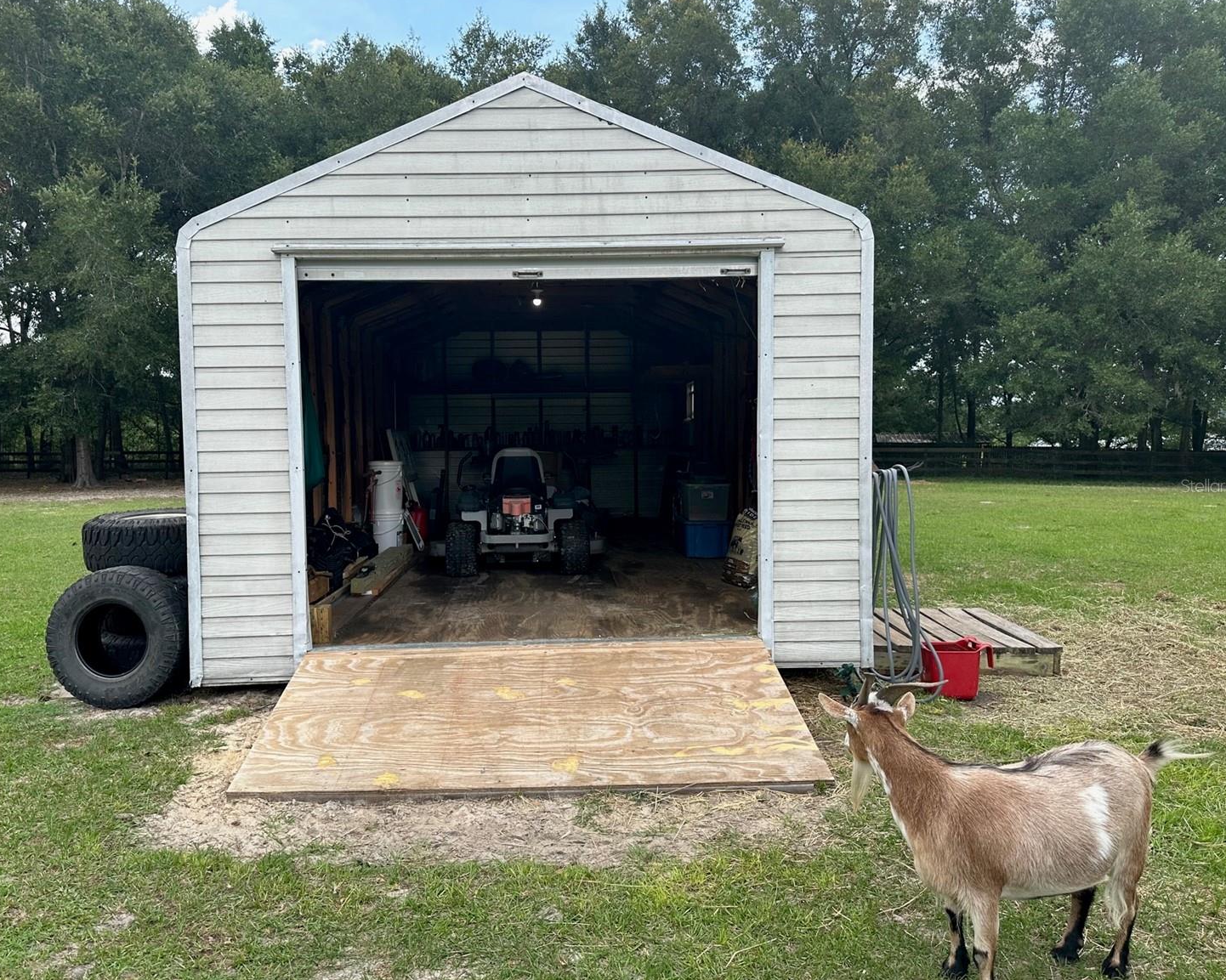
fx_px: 943
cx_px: 581
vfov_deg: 54.9
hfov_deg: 66.0
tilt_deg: -5.3
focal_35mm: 26
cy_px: 485
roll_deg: +0.6
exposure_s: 1/1029
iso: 80
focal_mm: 6.86
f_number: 1.78
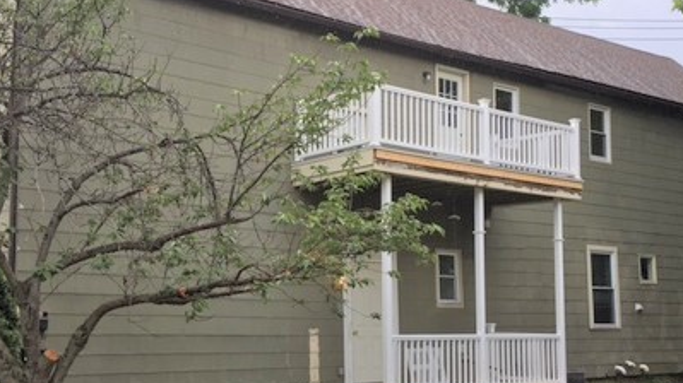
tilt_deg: +5.4
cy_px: 162
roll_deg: +0.6
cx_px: 286
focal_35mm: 41
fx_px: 742
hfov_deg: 49.2
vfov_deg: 28.9
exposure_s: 1/368
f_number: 2.2
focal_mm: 4.15
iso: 25
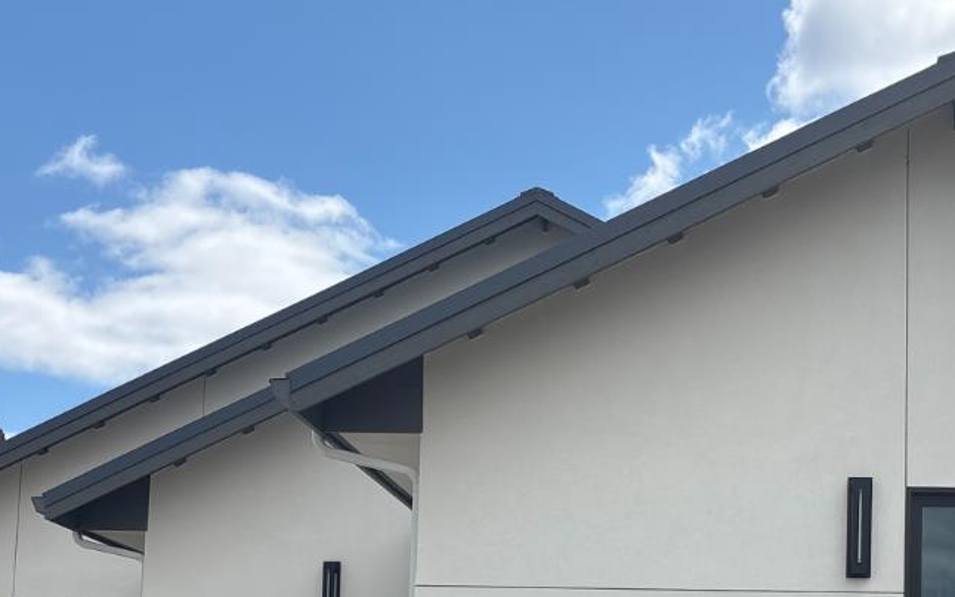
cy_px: 630
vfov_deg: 19.6
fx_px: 1666
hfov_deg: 31.6
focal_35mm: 64
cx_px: 665
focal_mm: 5.96
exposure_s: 1/4065
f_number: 1.6
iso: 50
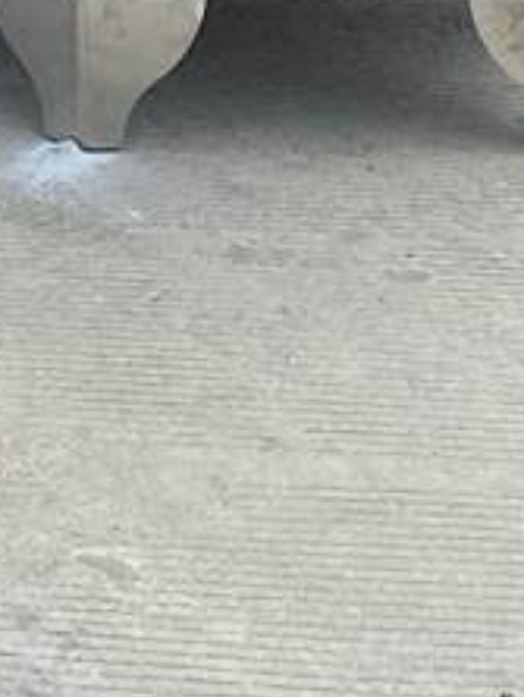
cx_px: -1141
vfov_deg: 9.9
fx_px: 3263
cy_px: -1234
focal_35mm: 162
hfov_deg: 7.8
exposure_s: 1/4545
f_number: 1.78
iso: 80
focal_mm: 6.86
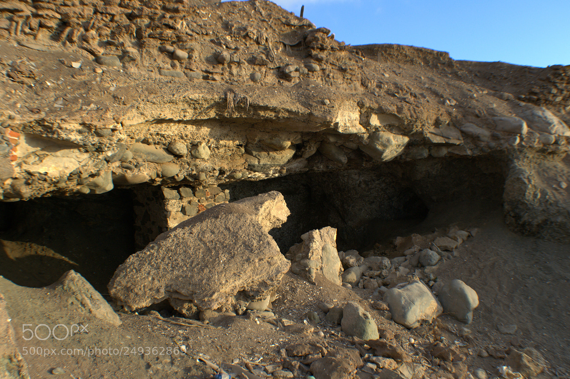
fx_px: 569
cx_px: 285
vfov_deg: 36.8
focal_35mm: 36
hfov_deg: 53.2
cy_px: 190
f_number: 5.6
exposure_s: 1/125
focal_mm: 24
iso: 110
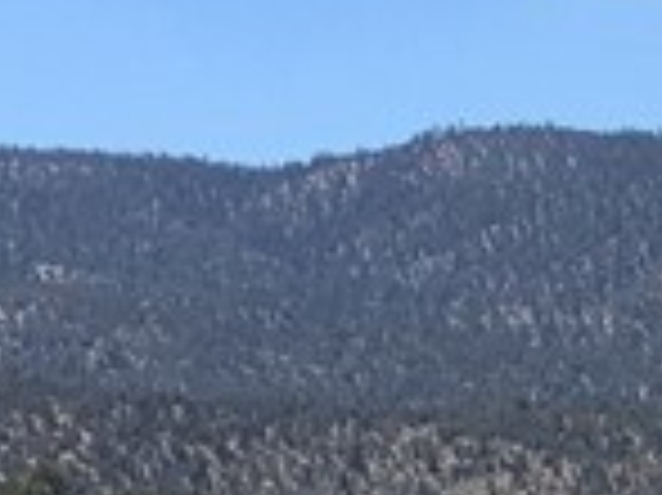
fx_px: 3860
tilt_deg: -8.6
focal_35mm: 202
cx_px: 1319
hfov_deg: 9.2
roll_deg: +0.2
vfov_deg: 6.8
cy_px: 1328
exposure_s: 1/1412
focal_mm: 4.15
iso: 32
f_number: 2.2
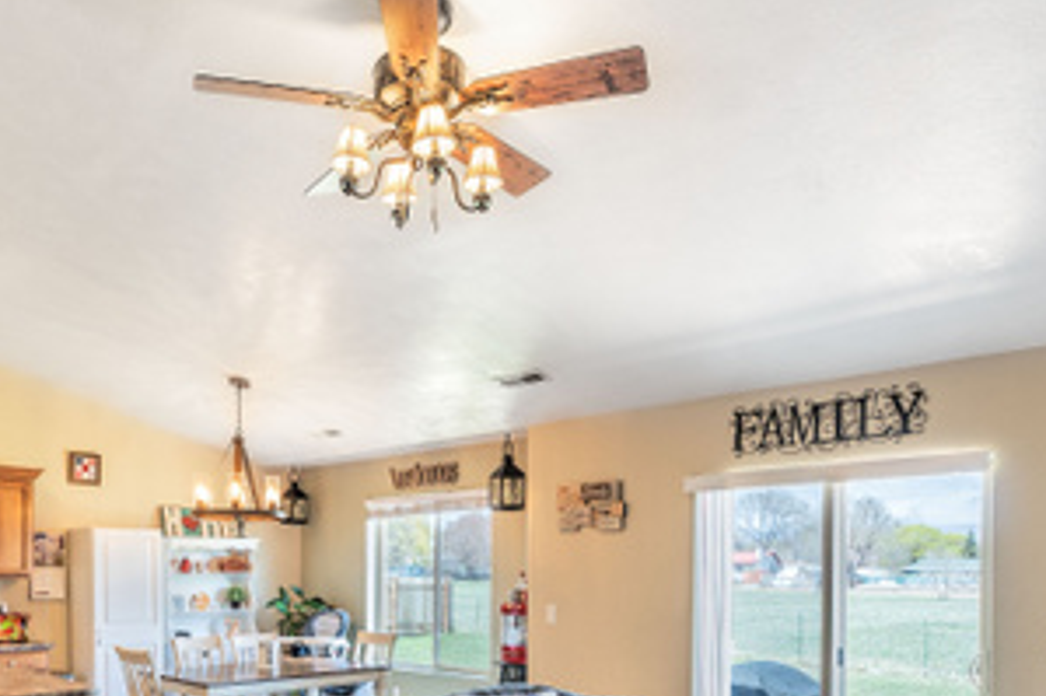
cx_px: 388
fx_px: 871
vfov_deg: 41.3
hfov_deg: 61.1
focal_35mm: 30
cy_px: 575
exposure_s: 1/400
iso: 400
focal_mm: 14
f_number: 8
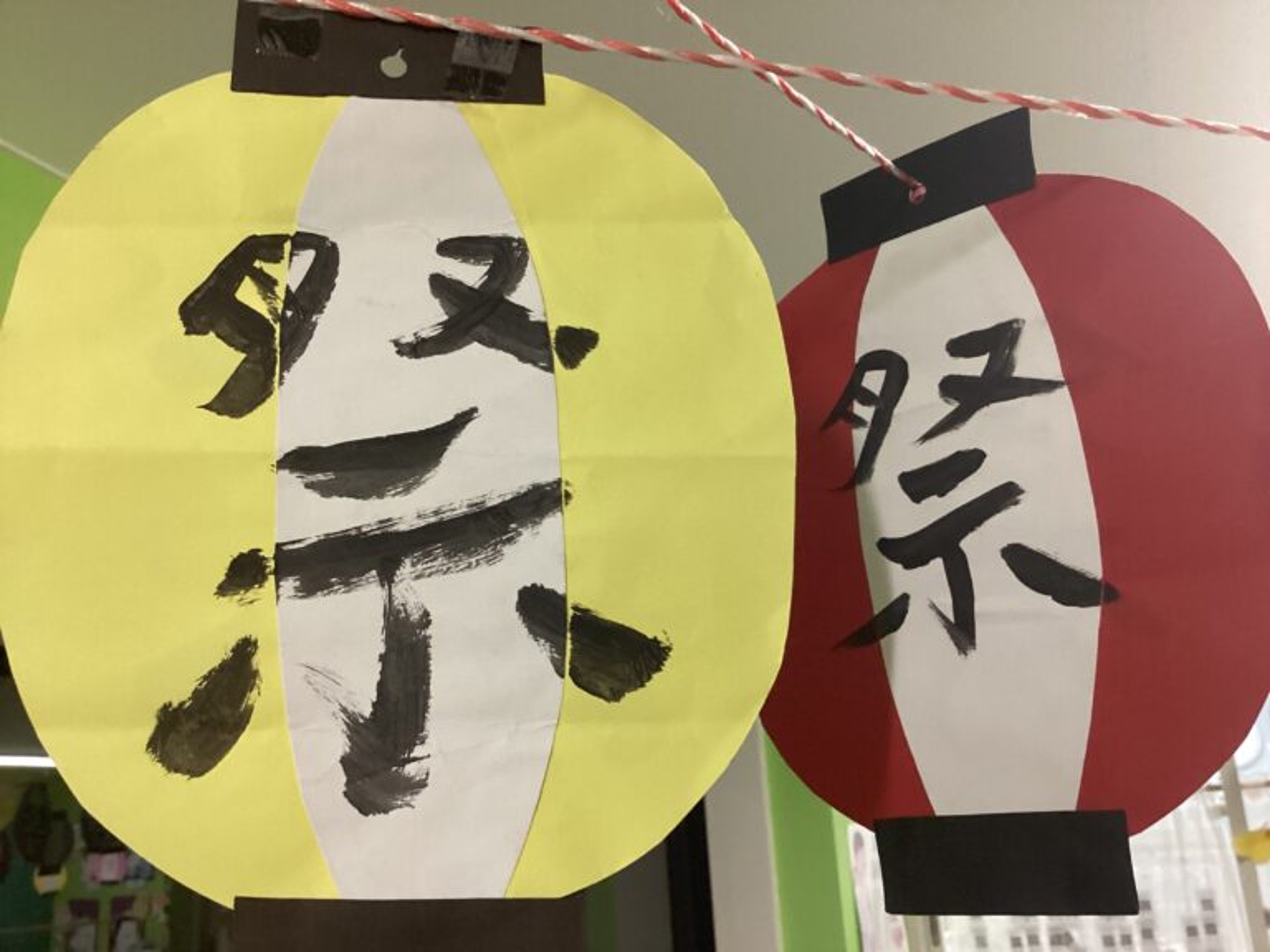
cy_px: 476
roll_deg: +4.4
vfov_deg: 45.4
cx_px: 635
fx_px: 1137
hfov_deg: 58.4
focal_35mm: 31
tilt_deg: +16.9
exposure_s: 1/50
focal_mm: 3.3
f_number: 2.4
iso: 250
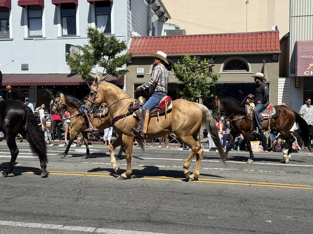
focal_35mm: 48
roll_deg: -0.4
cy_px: 117
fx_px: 434
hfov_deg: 39.7
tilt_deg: -2.5
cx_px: 156
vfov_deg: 30.3
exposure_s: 1/5208
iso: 64
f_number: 1.78
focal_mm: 6.76
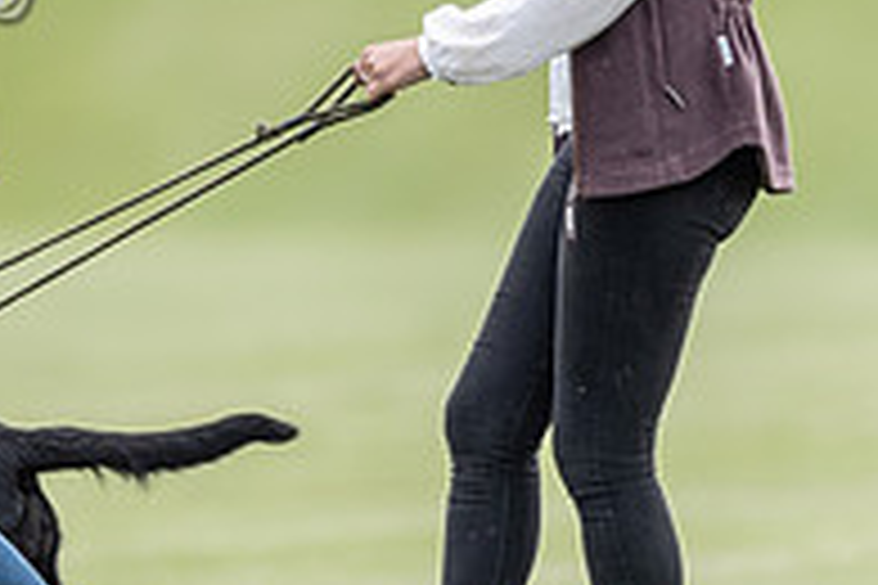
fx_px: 60504
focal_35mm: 2481
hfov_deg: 0.8
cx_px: -142
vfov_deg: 0.6
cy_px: 281
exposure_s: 1/1600
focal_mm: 500
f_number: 4
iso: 400
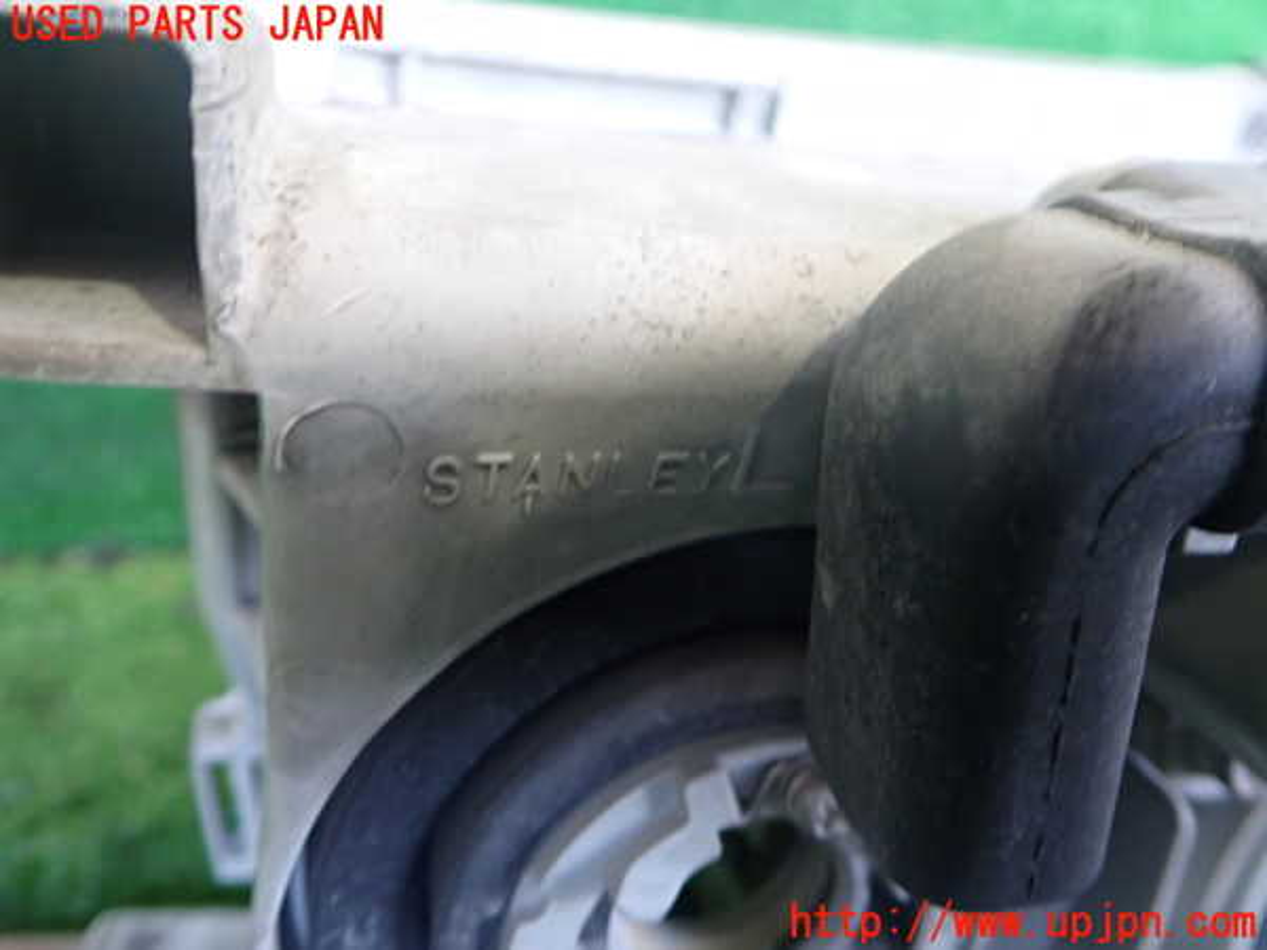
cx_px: 634
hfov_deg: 60.0
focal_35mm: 30
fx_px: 1098
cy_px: 475
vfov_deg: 46.8
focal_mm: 5.4
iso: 250
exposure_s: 1/30
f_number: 2.3
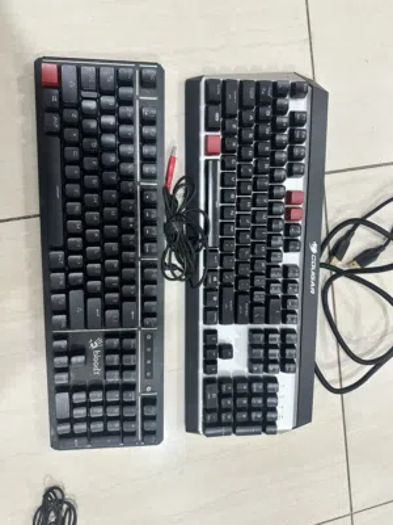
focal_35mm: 24
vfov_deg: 71.6
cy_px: 262
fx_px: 363
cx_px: 196
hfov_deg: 56.8
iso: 250
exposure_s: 1/50
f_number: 1.78
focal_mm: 6.86
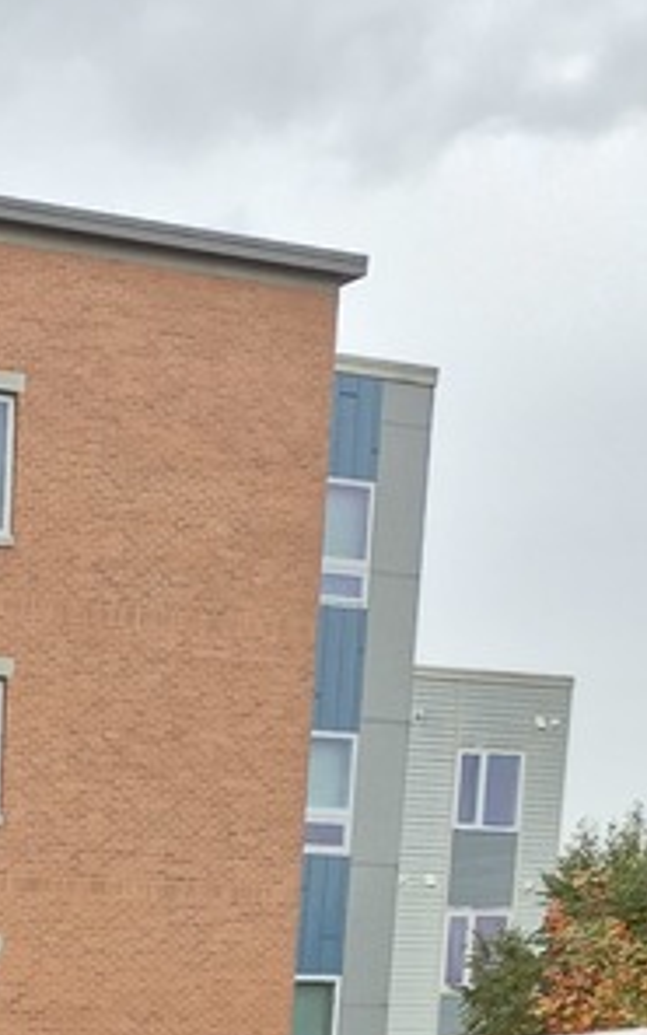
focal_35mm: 99
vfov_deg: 16.5
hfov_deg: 11.4
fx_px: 2793
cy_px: 2014
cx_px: -797
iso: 25
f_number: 1.8
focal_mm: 5.4
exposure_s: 1/248
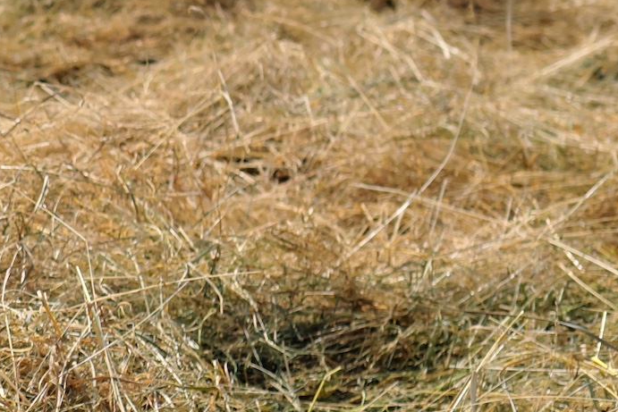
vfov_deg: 9.0
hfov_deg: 12.2
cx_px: -541
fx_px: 2610
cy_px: 176
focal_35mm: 152
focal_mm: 23
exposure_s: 1/2000
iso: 200
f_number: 4
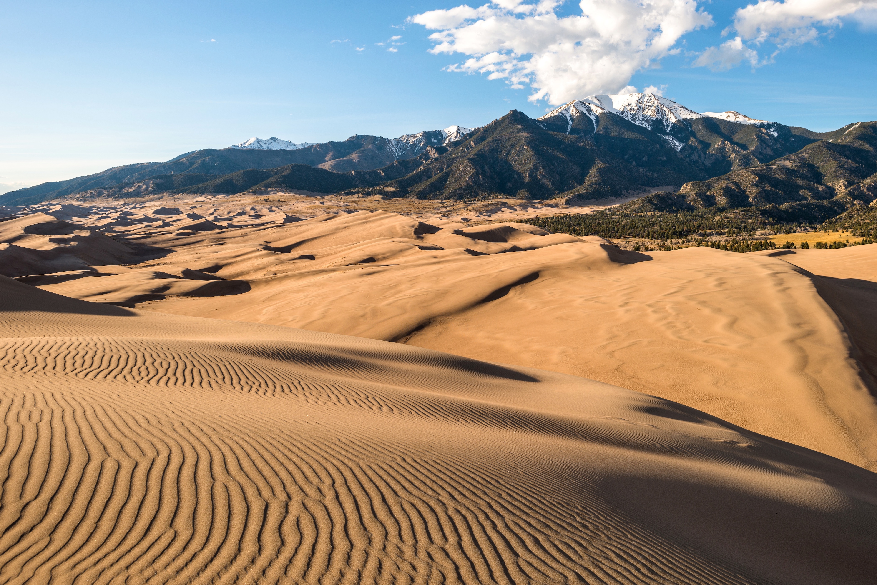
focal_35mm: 28
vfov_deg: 46.3
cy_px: 248
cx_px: 452
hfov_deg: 65.4
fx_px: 682
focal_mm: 24
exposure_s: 1/160
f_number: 8
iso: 50
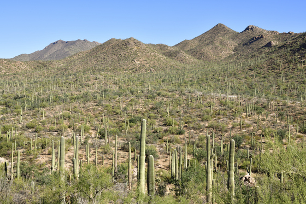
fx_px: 442
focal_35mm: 52
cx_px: 153
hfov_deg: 38.2
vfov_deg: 26.0
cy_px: 102
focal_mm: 52
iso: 80
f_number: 16
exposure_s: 1/50
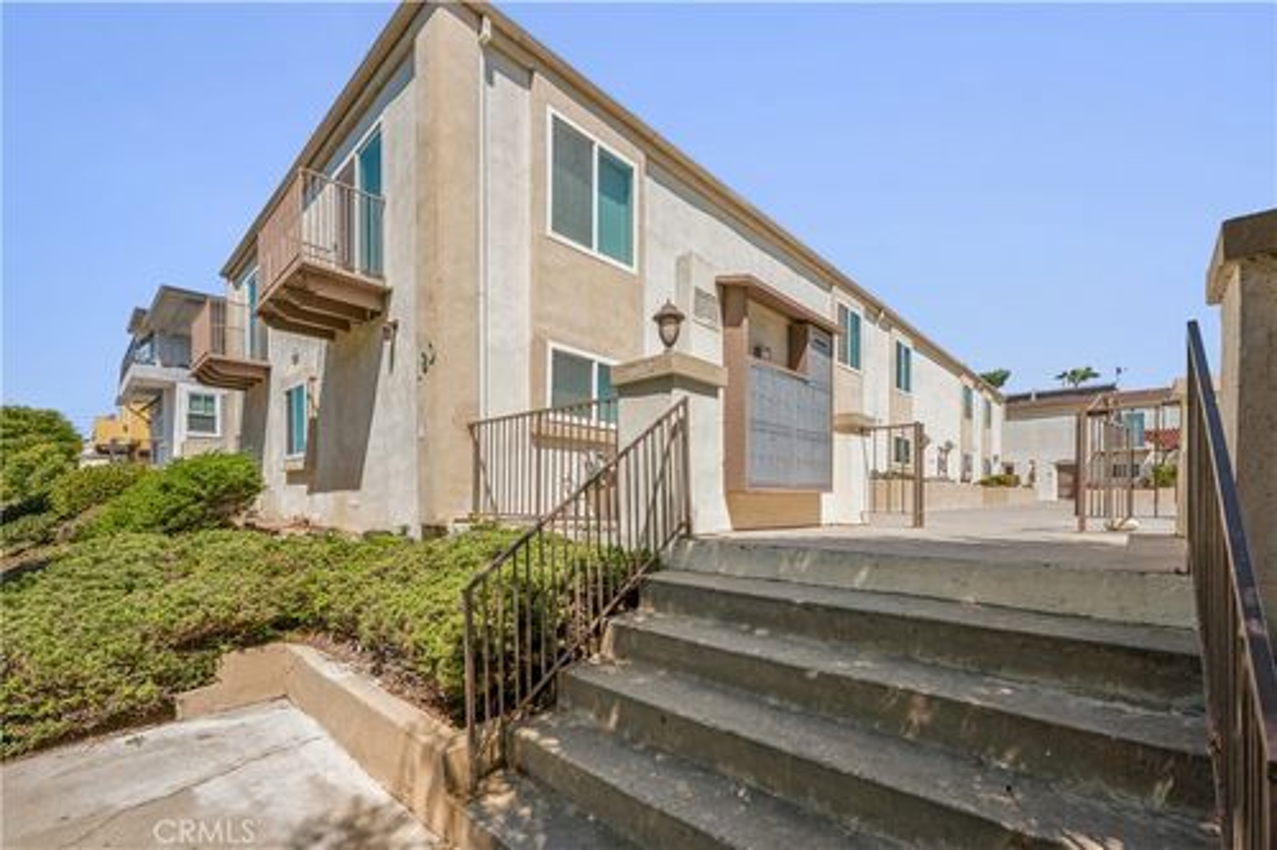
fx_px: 496
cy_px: 425
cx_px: 638
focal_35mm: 14
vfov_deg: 81.2
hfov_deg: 104.3
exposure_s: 1/160
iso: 100
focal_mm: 14
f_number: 10
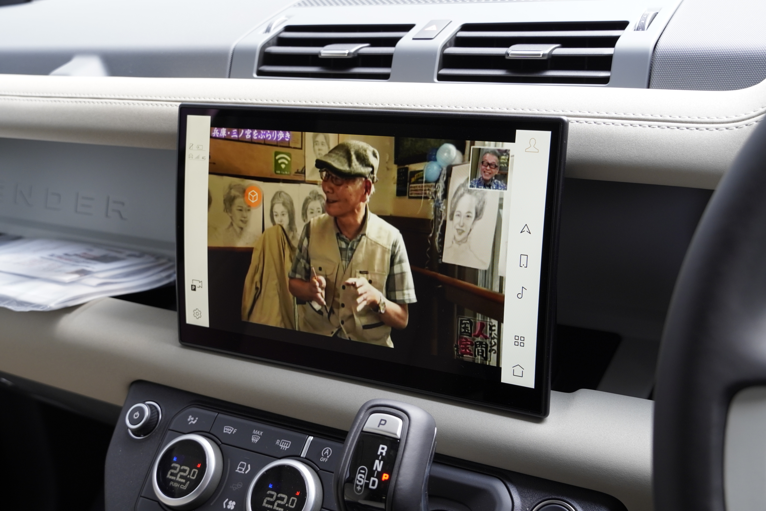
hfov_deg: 45.0
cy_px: 256
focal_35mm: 44
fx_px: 926
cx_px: 383
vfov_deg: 30.9
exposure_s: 1/50
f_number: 5.6
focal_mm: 29
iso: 320
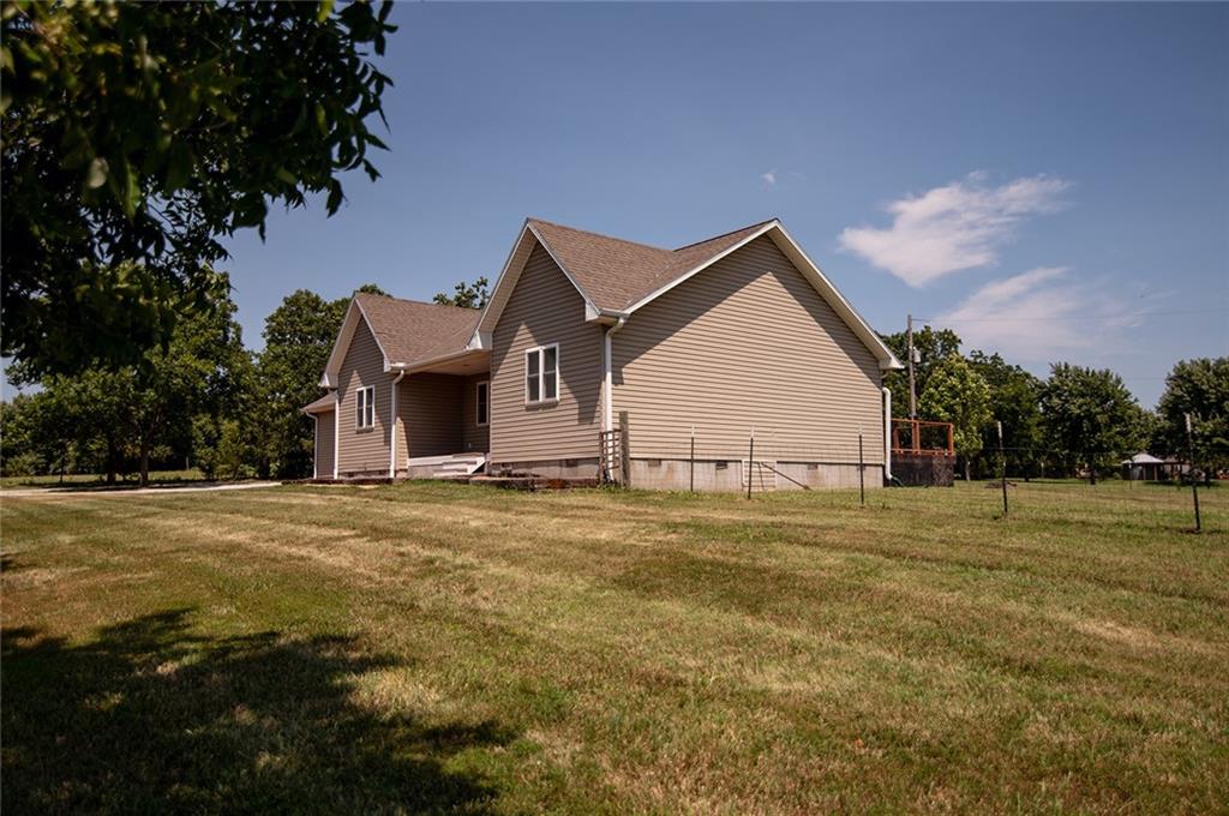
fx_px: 886
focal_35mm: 26
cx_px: 614
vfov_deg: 49.4
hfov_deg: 69.5
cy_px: 408
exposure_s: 1/4000
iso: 100
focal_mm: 26
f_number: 2.8
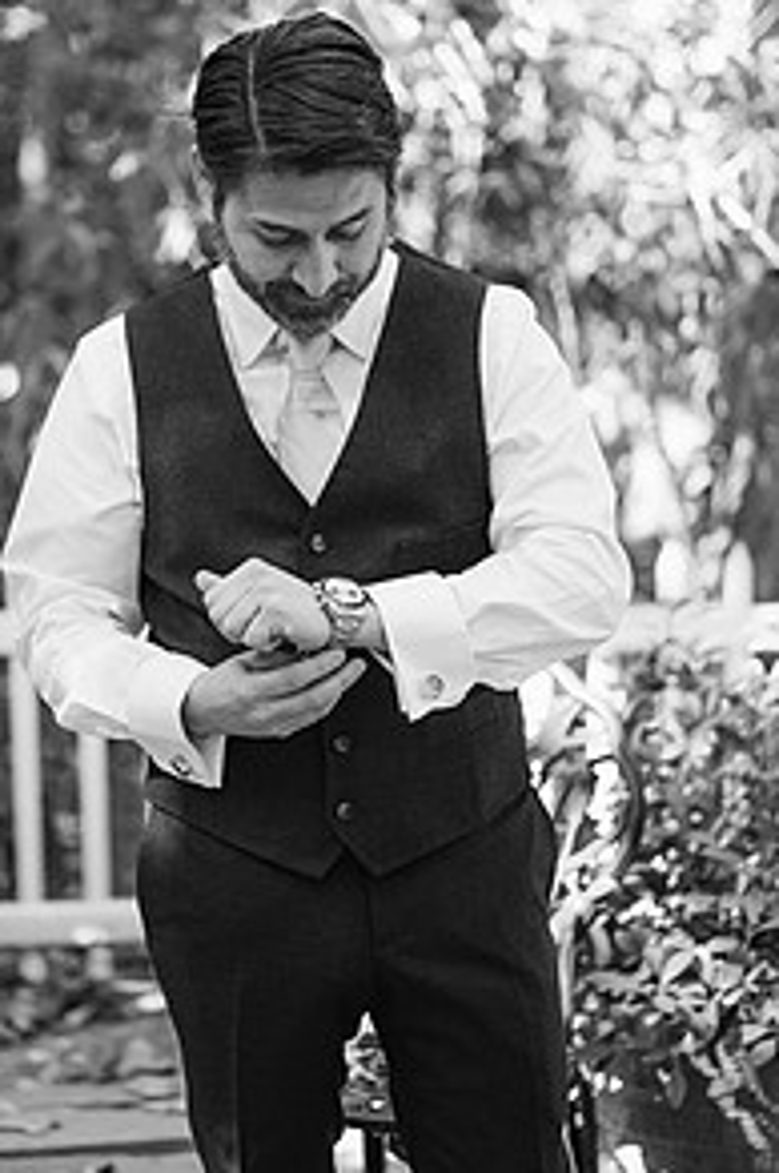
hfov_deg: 17.6
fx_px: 2505
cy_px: 482
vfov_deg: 26.3
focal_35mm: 77
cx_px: 279
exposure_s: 1/125
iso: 100
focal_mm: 50
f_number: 1.8
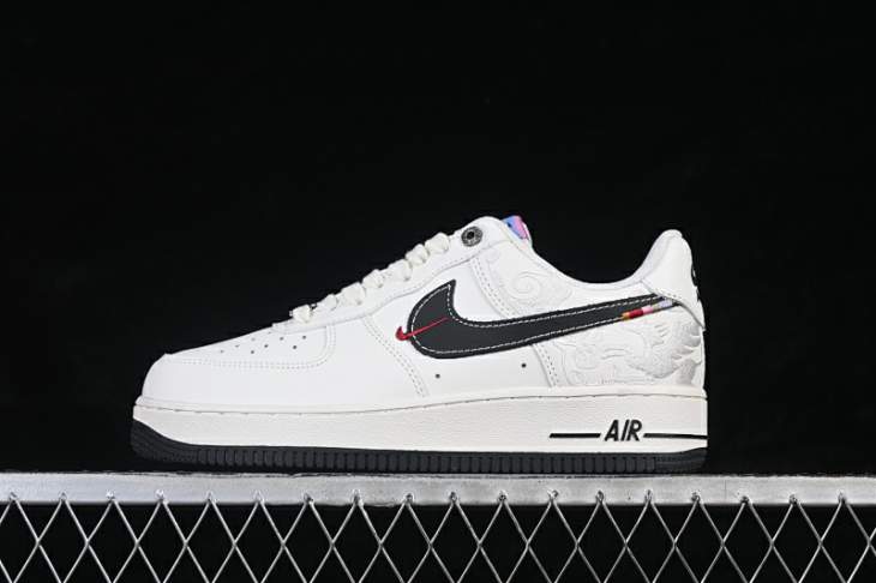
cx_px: 438
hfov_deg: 27.0
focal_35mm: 75
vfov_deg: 18.2
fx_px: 1824
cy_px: 292
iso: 160
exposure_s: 1/80
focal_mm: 50
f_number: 8
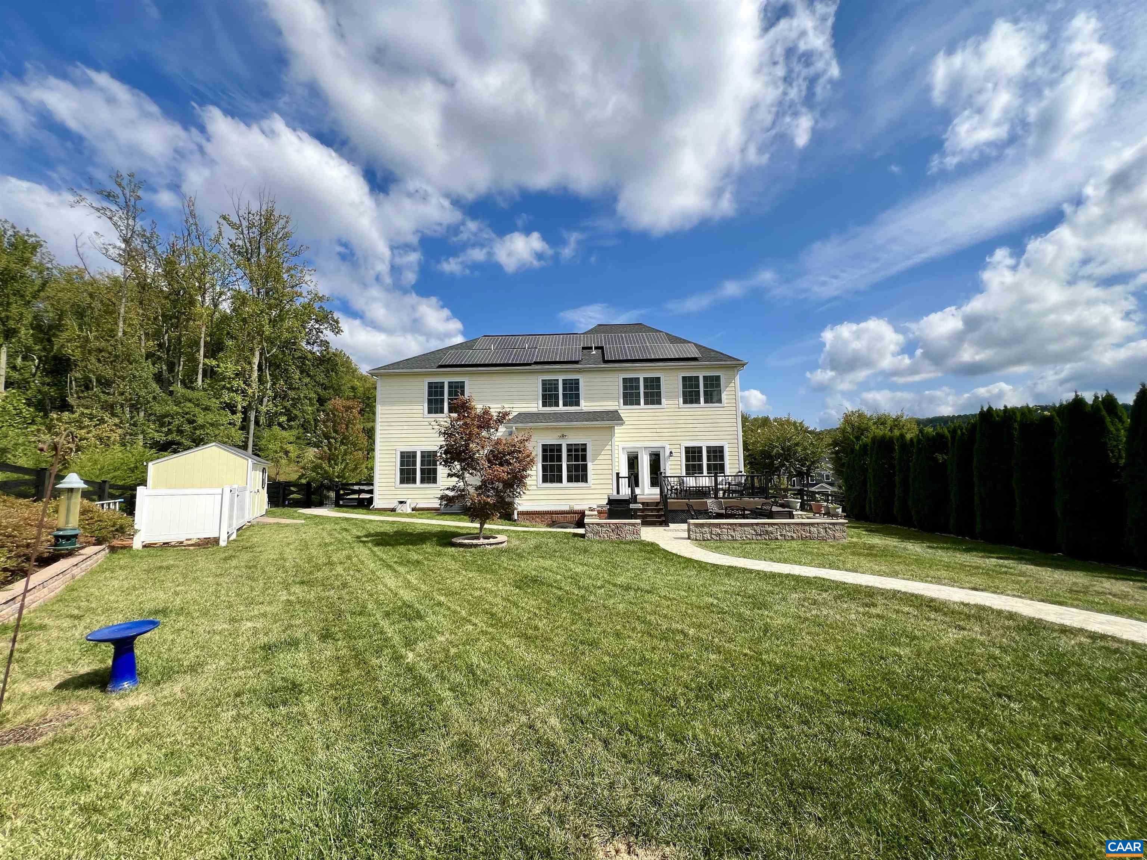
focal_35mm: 13
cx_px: 574
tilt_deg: +5.5
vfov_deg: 89.9
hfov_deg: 106.2
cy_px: 430
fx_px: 431
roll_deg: +0.6
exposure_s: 1/1908
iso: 32
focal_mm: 1.57
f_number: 1.8
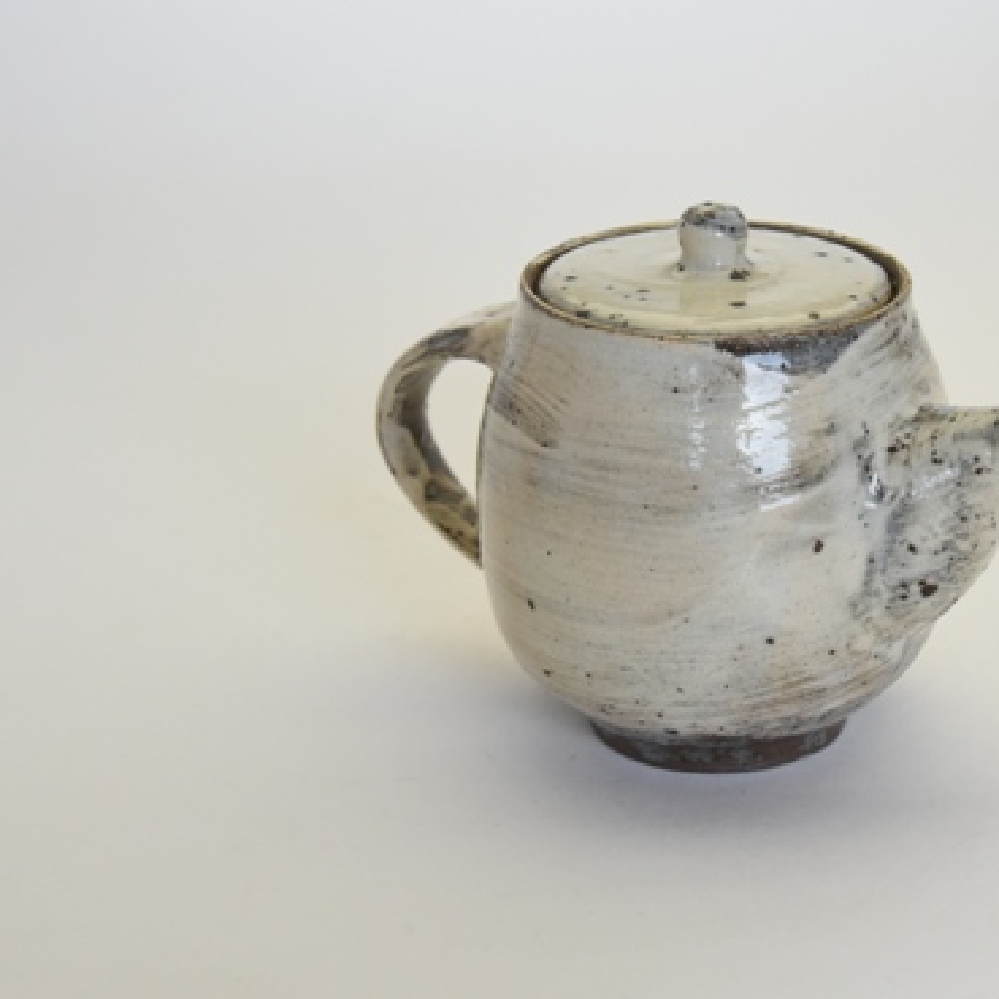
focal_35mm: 81
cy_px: 490
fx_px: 2645
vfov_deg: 21.4
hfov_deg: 21.4
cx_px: 585
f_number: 6.3
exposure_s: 1/160
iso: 1600
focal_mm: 55
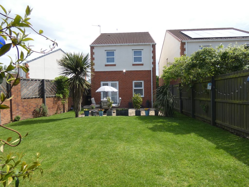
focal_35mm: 20
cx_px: 124
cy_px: 94
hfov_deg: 81.7
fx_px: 144
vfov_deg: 66.0
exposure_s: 1/800
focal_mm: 3.6
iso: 80
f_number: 2.8
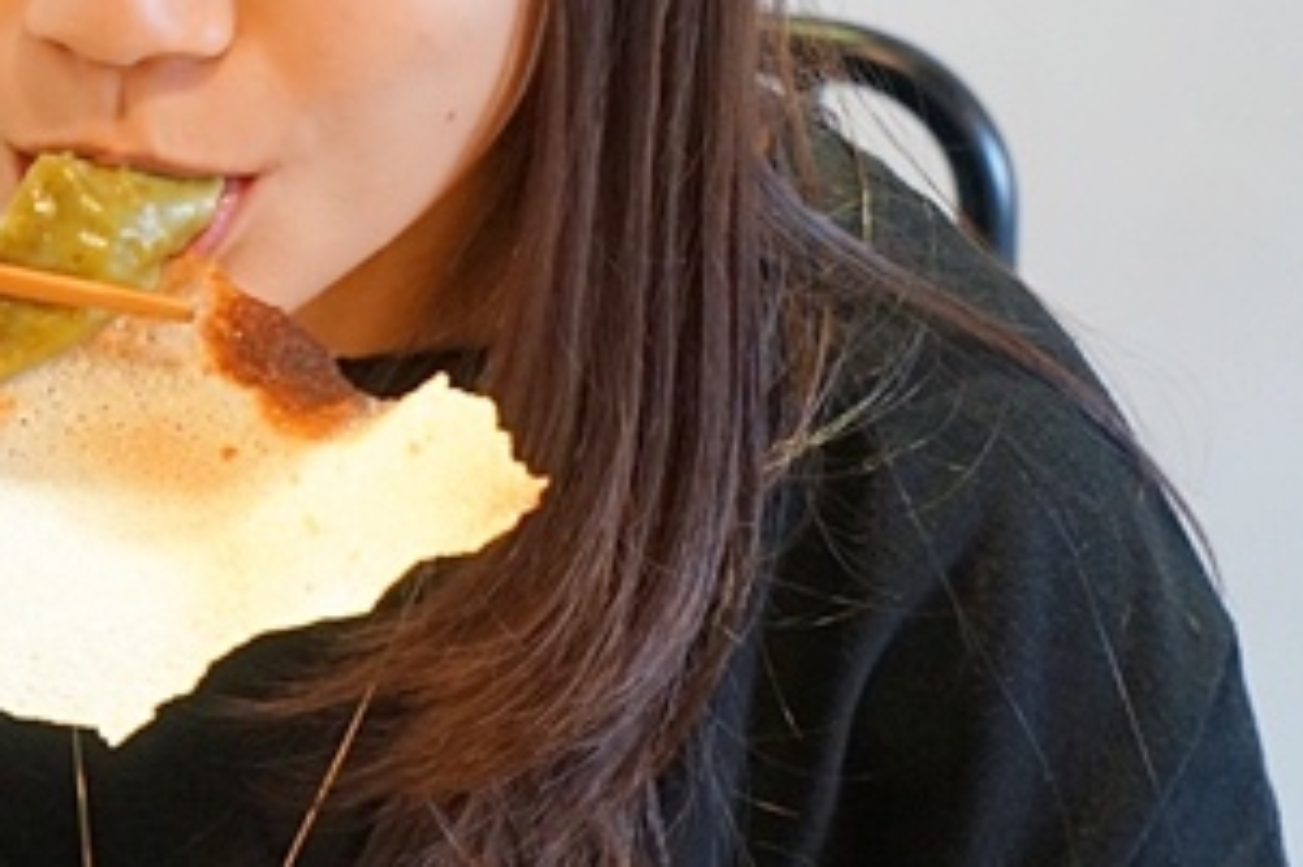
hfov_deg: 17.5
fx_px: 4124
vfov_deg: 12.0
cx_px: -26
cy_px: 239
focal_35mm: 114
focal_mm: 43
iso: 1600
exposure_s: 1/30
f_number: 5
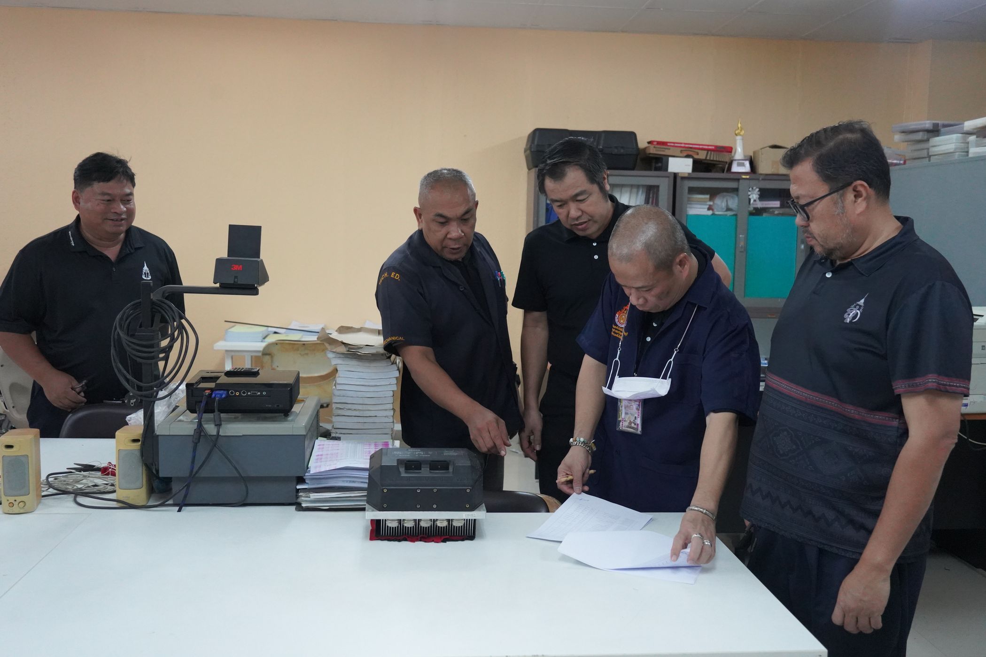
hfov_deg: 54.4
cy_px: 328
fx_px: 958
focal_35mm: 35
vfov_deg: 37.8
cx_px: 493
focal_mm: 35
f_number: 4.5
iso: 8000
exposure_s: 1/320
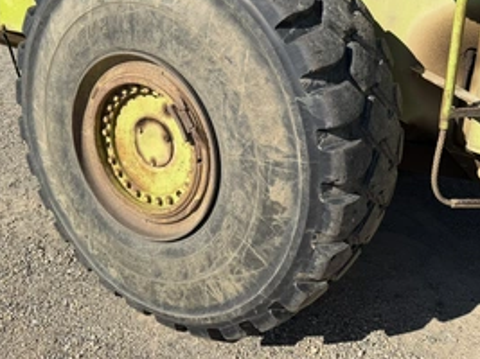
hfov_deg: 51.4
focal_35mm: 36
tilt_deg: -15.8
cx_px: 237
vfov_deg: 39.3
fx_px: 499
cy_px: 129
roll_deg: -1.5
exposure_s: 1/4405
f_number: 1.78
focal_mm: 6.76
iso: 80
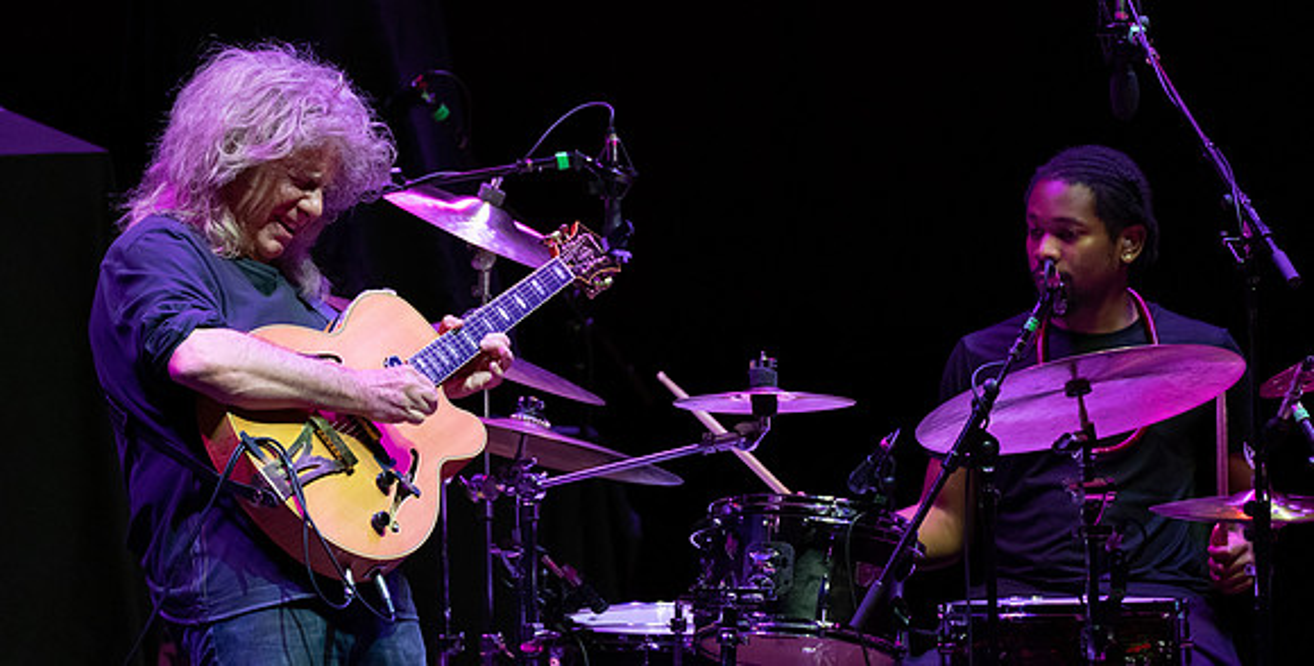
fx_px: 15782
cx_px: 604
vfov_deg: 2.4
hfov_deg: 4.8
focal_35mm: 464
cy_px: 272
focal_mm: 400
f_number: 7.1
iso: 3200
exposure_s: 1/320
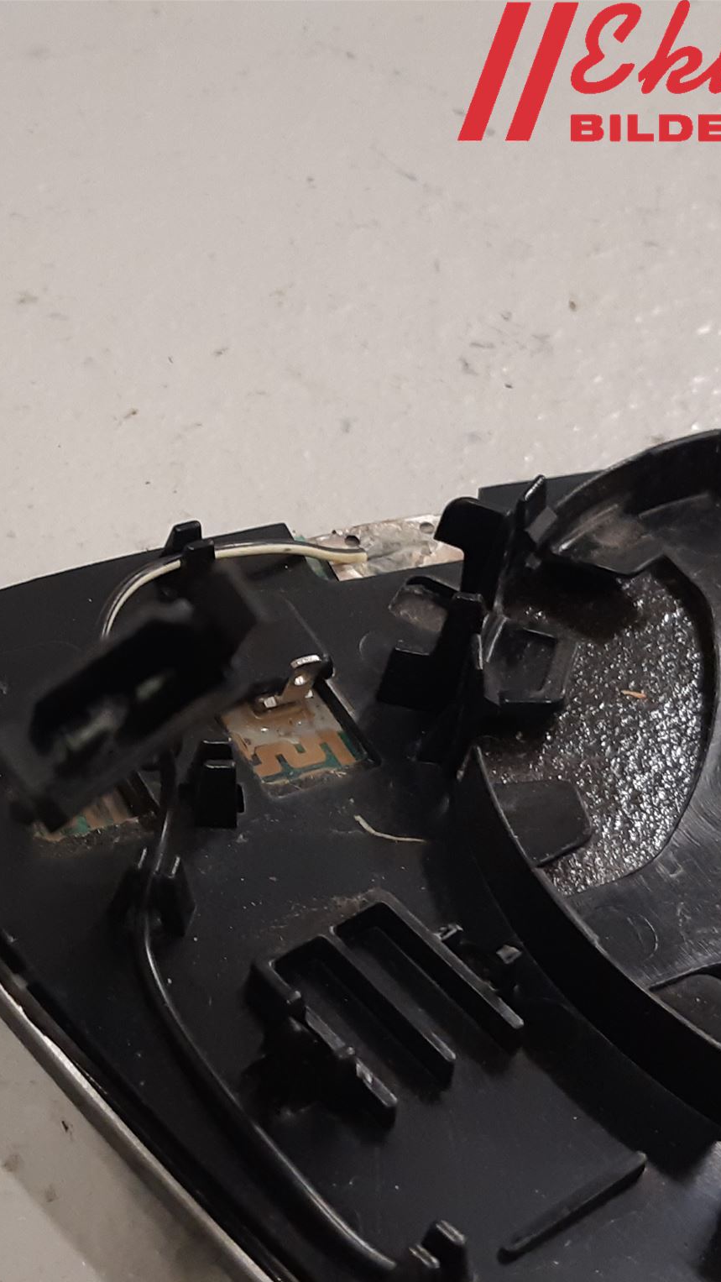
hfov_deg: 30.2
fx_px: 1291
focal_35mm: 38
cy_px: 644
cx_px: 113
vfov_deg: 52.8
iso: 160
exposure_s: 1/50
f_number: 1.7
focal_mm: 3.93
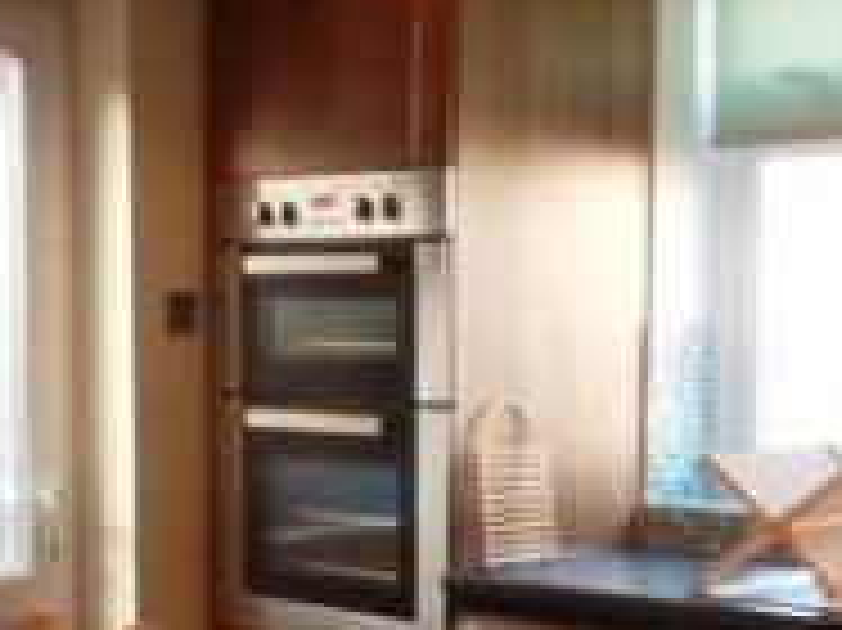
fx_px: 1896
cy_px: 502
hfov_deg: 24.6
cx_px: 160
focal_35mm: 78
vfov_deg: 18.7
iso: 200
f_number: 3.3
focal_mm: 4.1
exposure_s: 1/30
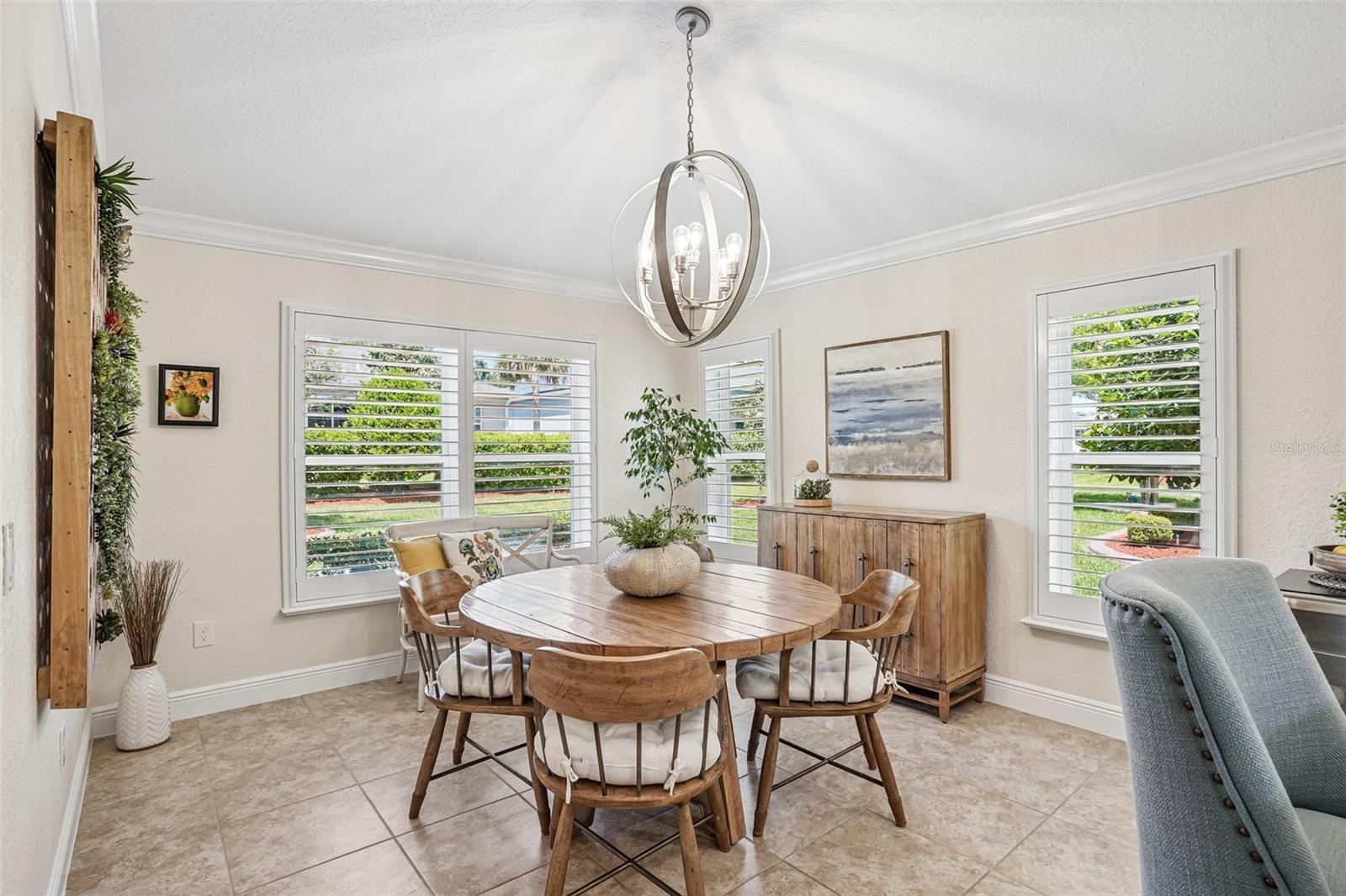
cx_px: 673
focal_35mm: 17
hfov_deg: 93.3
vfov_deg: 70.4
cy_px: 448
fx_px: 635
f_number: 9
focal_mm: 17
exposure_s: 1/30
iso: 400
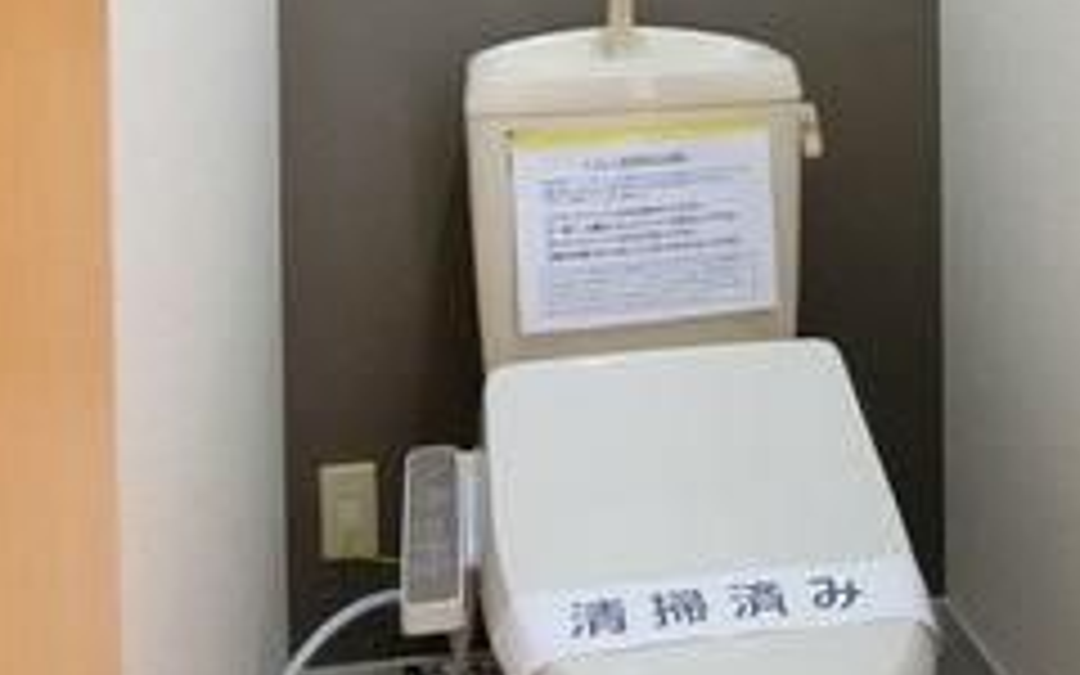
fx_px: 1236
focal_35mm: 42
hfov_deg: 46.8
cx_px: 677
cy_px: -50
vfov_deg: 28.1
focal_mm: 4.06
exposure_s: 1/30
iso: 1000
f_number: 2.7
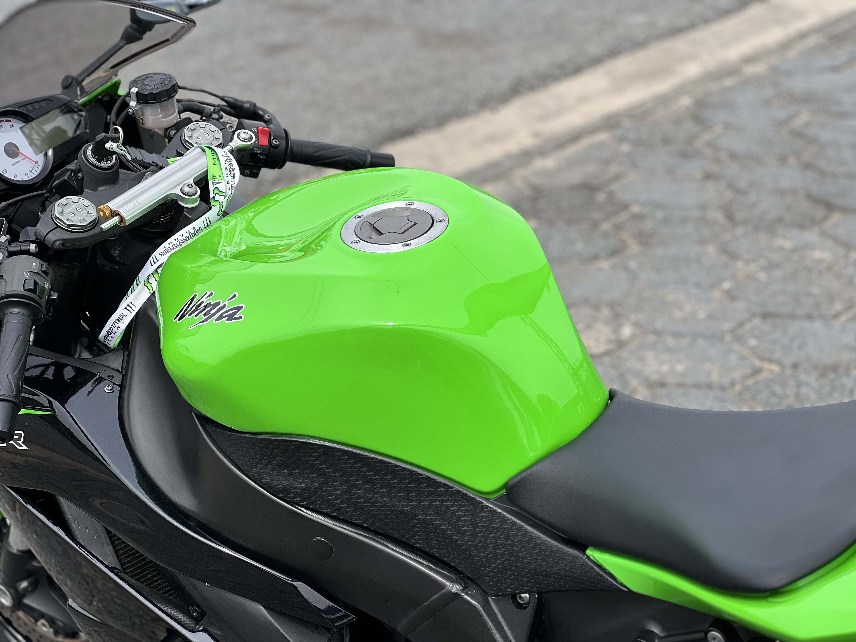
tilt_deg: -22.2
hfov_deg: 25.3
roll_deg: -2.0
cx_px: 428
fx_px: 1904
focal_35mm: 77
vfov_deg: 19.1
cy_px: 321
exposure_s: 1/531
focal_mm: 9
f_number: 2.8
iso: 32
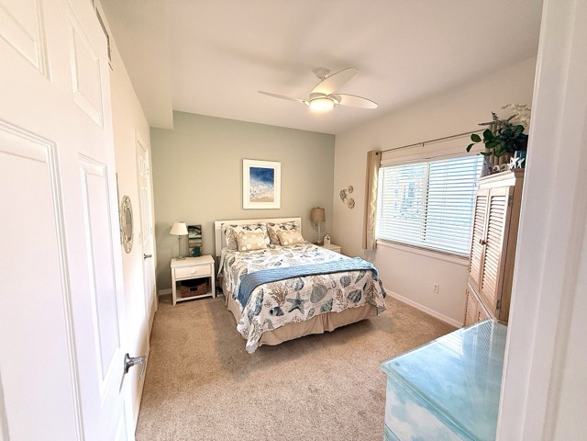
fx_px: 237
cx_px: 294
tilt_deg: -5.8
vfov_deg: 85.7
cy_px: 220
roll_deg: -0.8
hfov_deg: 102.1
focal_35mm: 14
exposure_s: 1/120
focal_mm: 2.22
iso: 250
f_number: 2.2
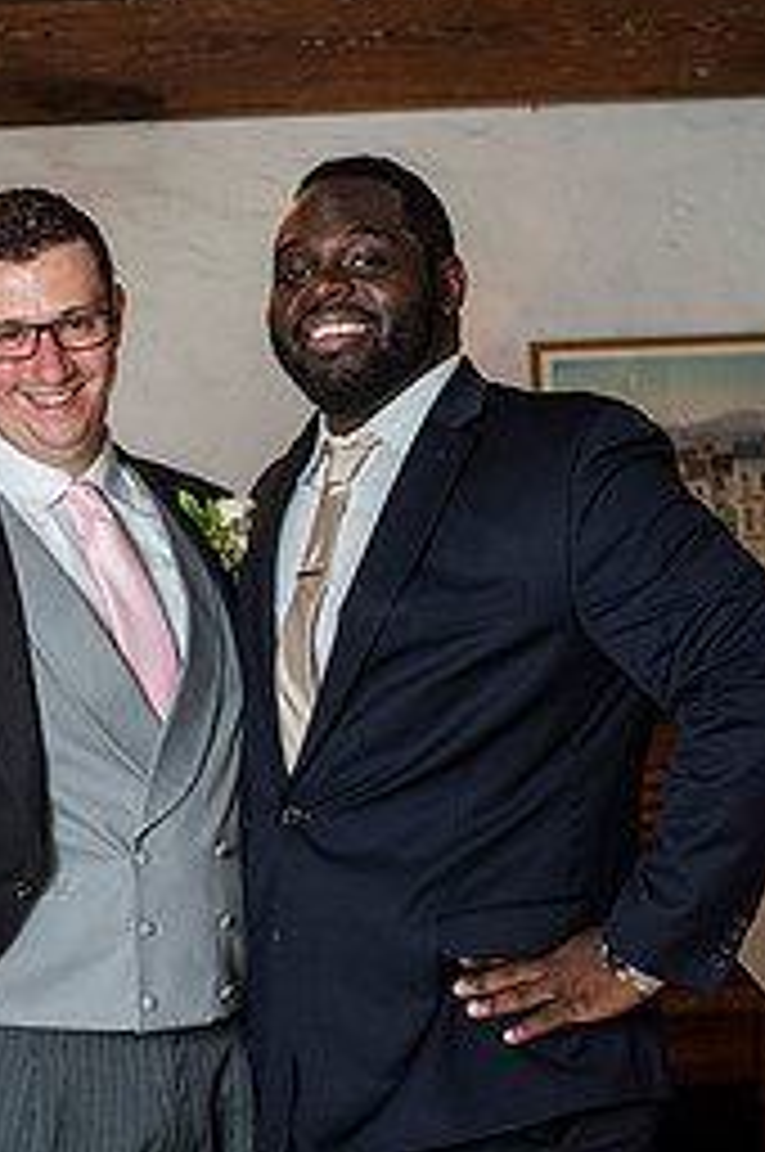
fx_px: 2812
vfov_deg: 23.1
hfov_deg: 15.4
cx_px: 216
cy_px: 657
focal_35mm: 88
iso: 500
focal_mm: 50
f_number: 4
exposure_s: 1/80
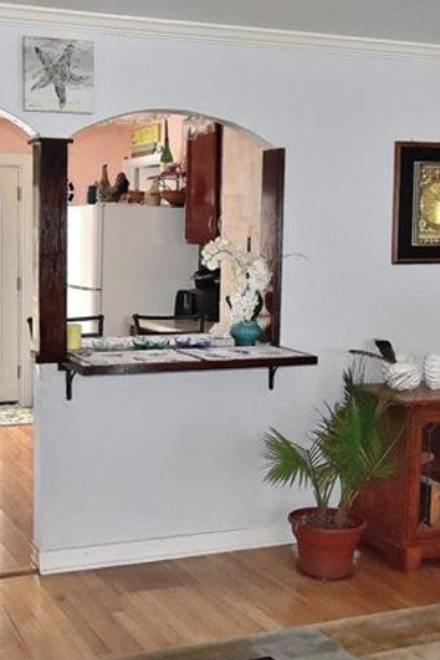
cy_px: 321
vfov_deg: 41.1
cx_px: 94
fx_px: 879
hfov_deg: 27.6
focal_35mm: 48
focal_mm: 14
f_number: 8
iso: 1800
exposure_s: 1/200
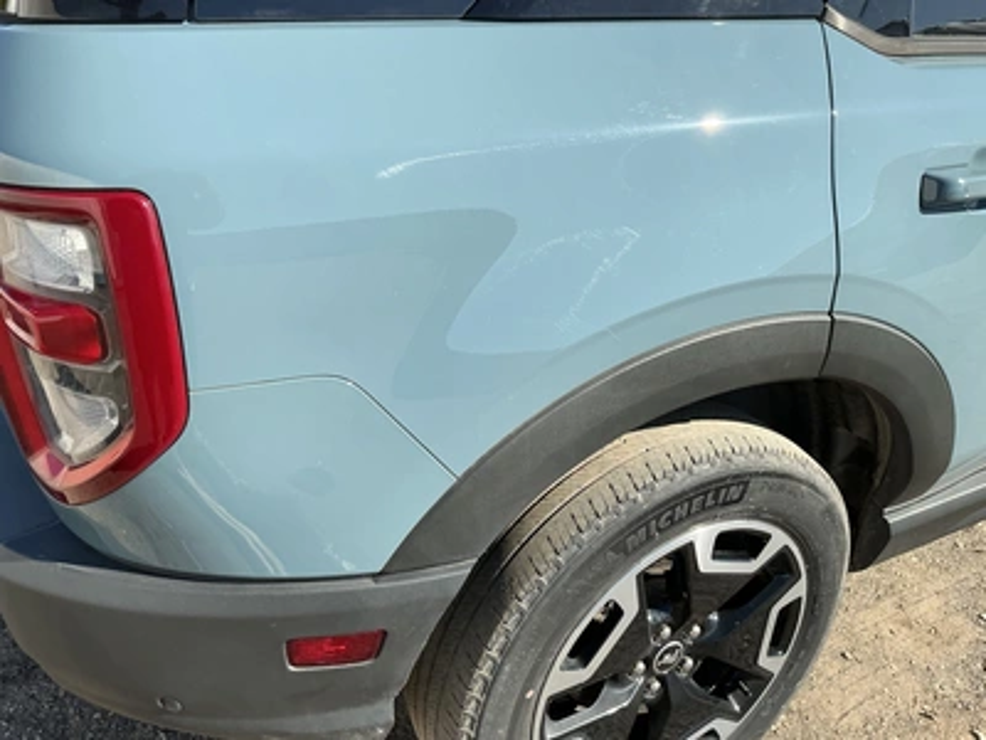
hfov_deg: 63.4
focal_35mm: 28
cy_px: 370
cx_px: 493
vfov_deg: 49.7
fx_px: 798
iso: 25
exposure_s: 1/1015
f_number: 1.8
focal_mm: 3
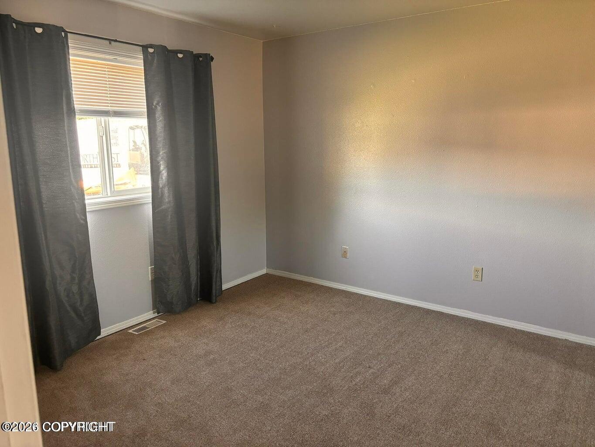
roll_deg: -0.3
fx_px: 447
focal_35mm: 26
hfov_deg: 67.3
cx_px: 298
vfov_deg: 53.1
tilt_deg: -10.5
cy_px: 224
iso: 250
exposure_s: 1/60
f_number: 1.6
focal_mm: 5.96
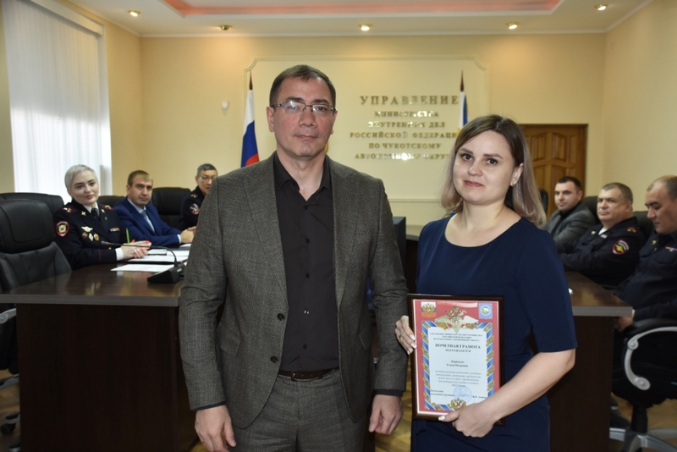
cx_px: 338
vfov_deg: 40.0
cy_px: 226
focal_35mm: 33
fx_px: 621
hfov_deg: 57.2
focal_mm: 22
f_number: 3.8
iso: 400
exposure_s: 1/80
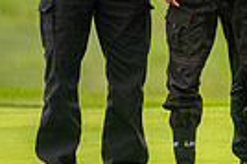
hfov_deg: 1.6
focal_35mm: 1303
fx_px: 8929
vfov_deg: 1.1
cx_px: 501
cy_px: -91
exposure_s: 1/800
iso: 640
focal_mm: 300
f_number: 4
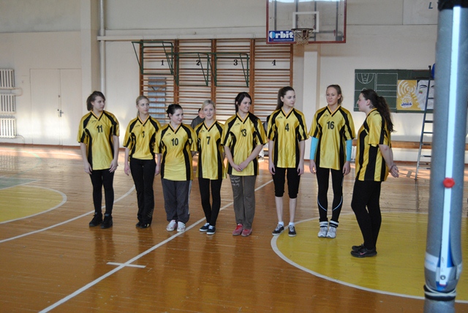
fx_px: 605
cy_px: 156
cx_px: 234
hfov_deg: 42.3
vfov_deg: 29.0
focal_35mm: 46
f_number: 4.2
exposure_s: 1/320
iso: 800
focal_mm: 31
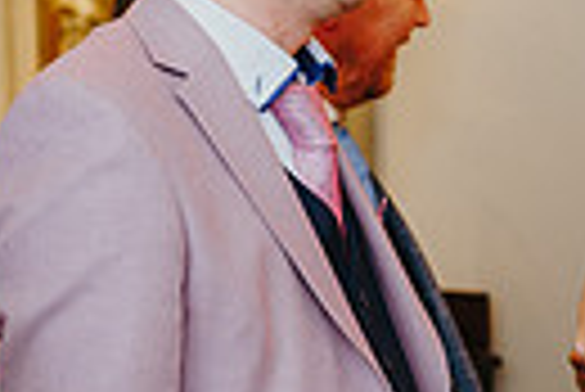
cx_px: 1066
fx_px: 2538
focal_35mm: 156
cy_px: 201
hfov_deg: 12.1
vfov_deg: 8.8
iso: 640
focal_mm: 35
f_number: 2.2
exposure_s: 1/200
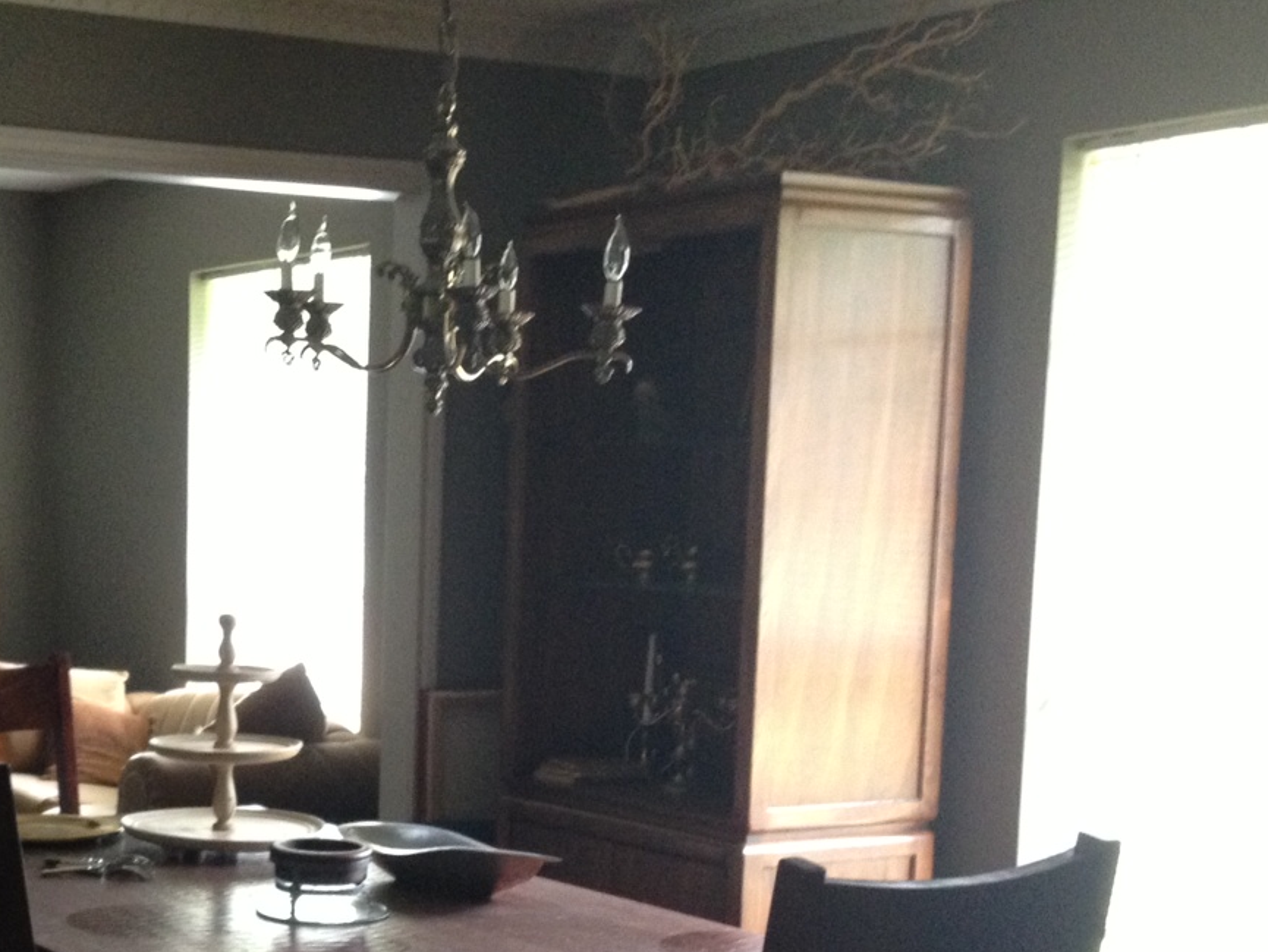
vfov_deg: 21.9
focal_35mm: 66
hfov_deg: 28.5
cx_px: 172
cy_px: 801
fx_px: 2418
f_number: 2.4
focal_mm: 4.28
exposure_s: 1/20
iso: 250
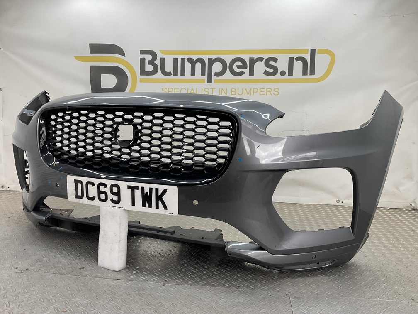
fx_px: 350
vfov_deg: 48.2
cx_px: 209
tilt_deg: -6.0
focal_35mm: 29
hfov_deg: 61.7
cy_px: 157
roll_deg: -2.3
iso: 25
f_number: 1.8
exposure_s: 1/120
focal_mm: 3
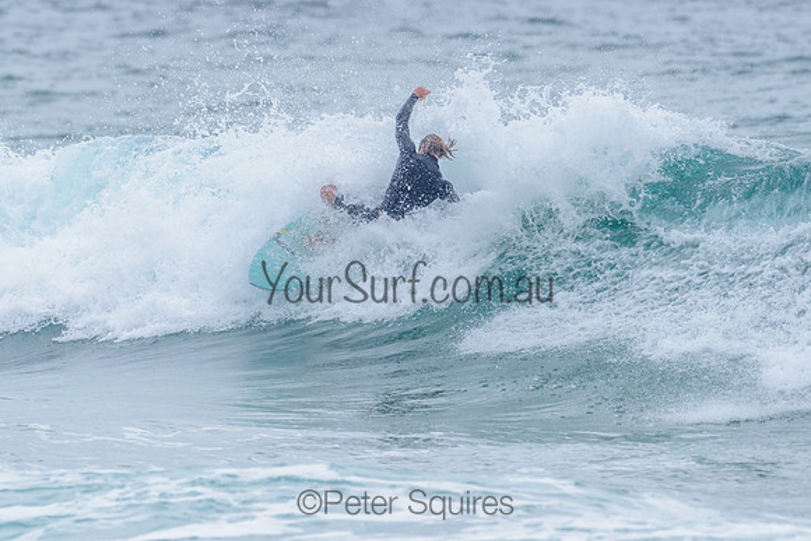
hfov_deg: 3.4
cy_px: 219
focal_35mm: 613
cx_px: 382
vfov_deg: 2.2
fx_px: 13808
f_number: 5.6
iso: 160
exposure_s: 1/2000
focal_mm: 500
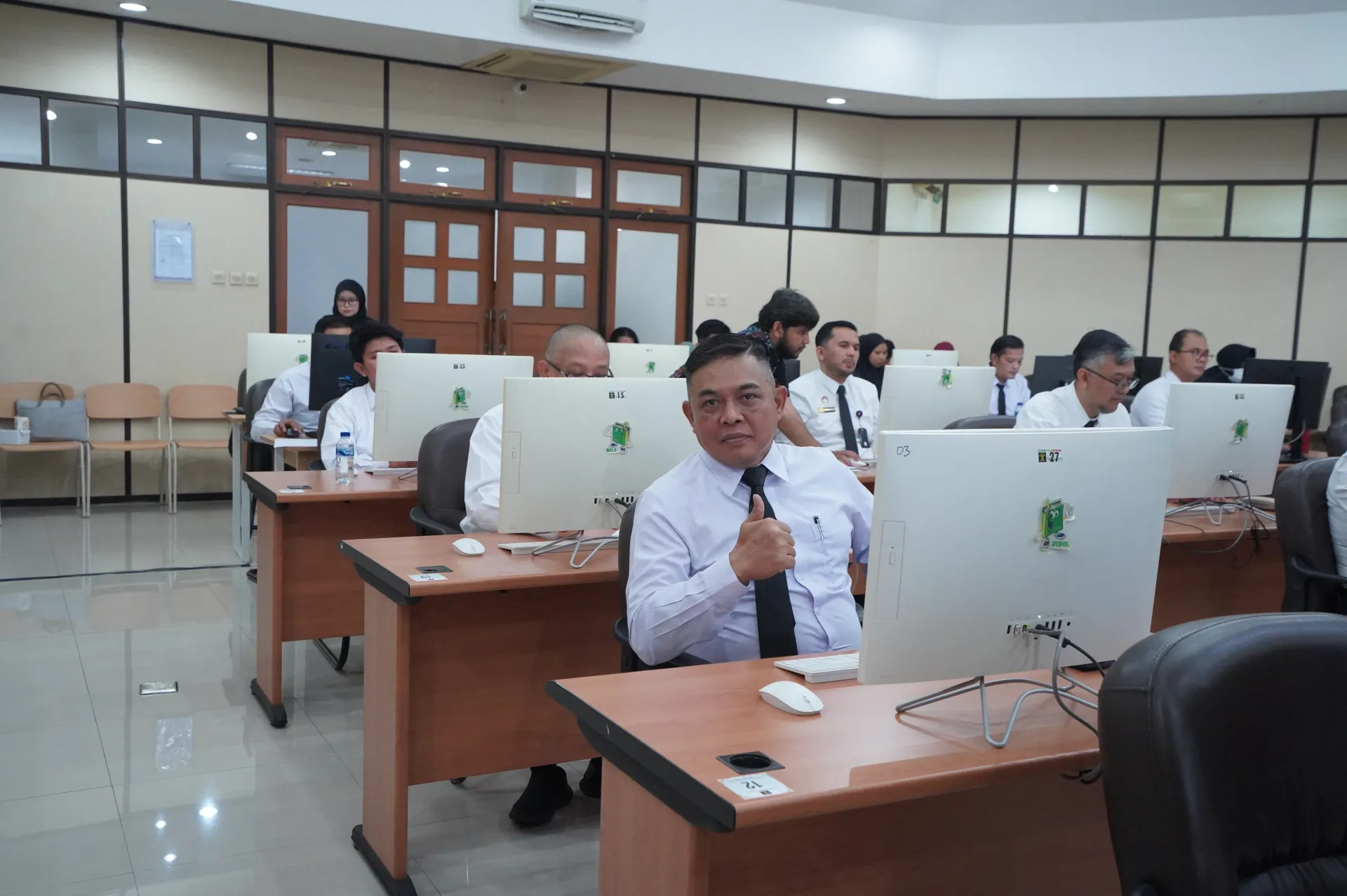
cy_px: 448
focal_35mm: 35
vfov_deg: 37.8
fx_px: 1309
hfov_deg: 54.5
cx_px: 674
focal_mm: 35
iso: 8000
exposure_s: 1/100
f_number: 5.6
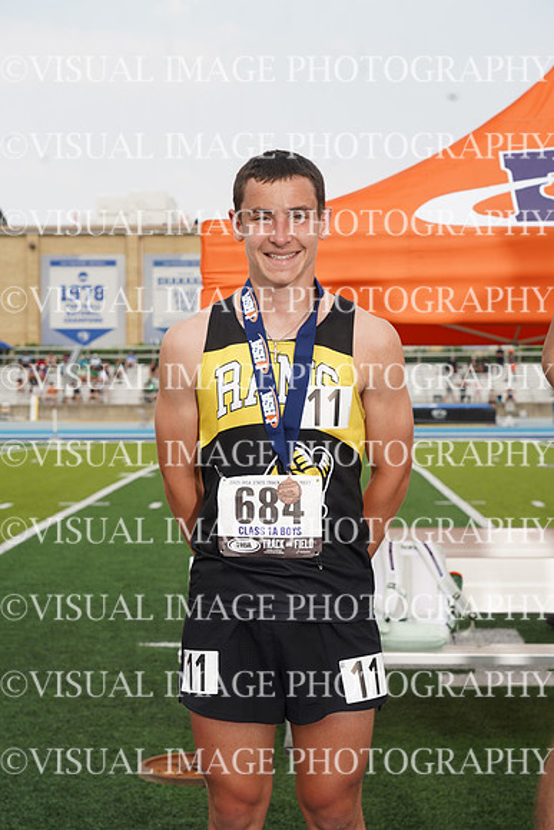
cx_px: 277
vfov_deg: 29.6
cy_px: 415
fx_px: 1569
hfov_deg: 20.0
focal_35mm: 68
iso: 100
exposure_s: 1/160
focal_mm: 68
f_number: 8
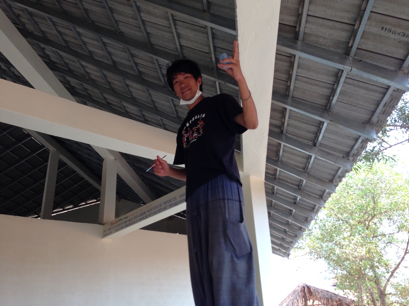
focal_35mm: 33
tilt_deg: +23.7
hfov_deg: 55.4
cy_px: 153
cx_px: 204
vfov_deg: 42.9
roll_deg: +1.4
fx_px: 390
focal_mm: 4.12
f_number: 2.4
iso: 50
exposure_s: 1/137
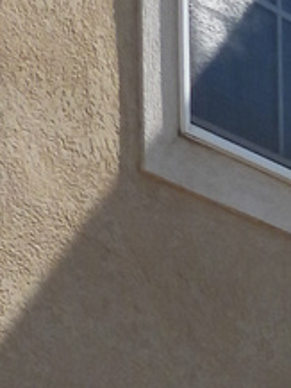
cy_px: 774
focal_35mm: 170
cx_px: 800
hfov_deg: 7.8
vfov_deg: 10.6
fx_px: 1904
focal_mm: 4.3
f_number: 2.8
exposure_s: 1/1250
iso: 100
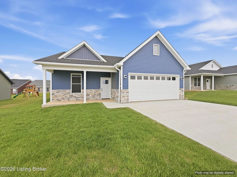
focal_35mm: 14
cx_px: 118
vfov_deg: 85.7
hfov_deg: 102.1
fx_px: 96
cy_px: 88
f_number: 2.2
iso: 40
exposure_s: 1/590
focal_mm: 2.2
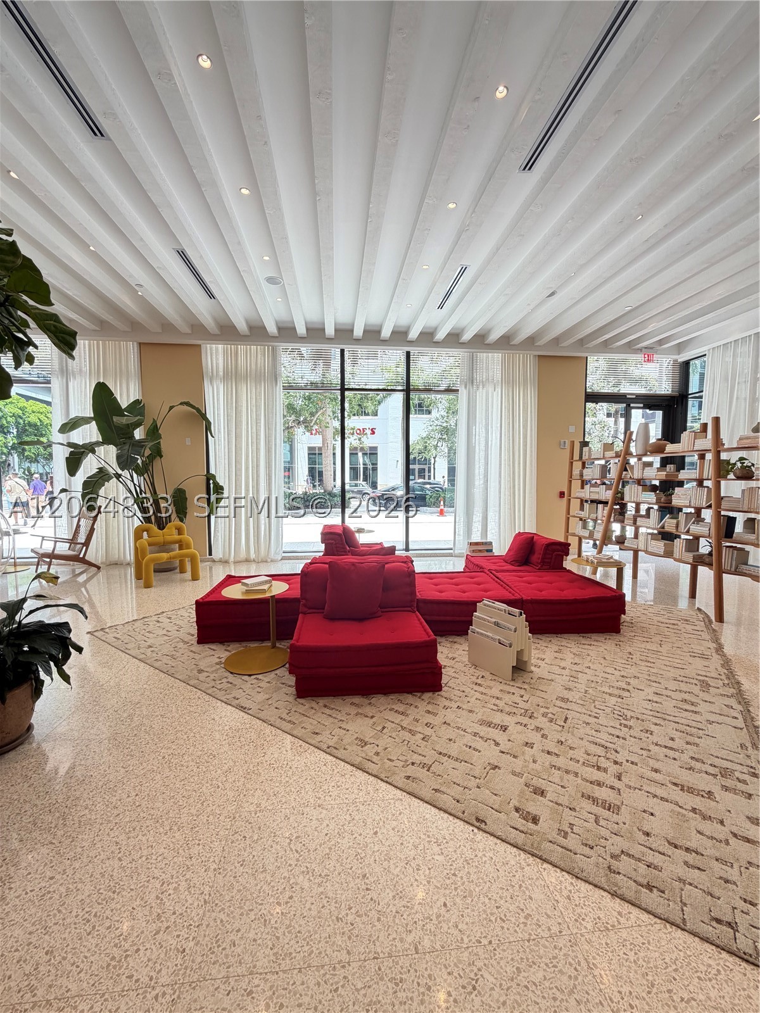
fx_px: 410
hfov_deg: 85.7
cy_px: 506
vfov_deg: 102.1
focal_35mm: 14
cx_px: 380
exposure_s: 1/121
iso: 125
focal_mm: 2.22
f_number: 2.2
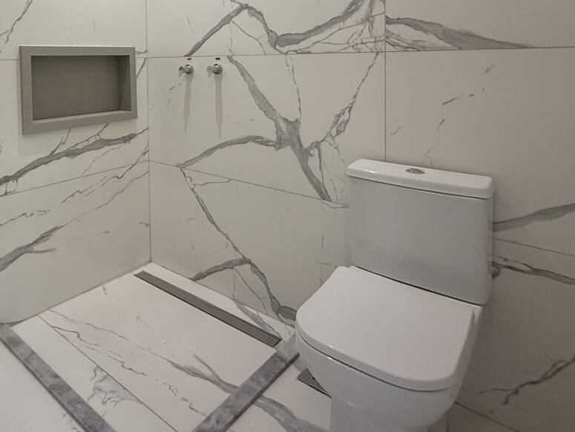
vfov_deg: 49.3
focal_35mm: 26
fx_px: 432
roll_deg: +0.5
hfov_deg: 62.3
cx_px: 125
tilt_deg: -1.3
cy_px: 73
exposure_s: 1/120
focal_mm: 2.22
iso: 200
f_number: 2.2
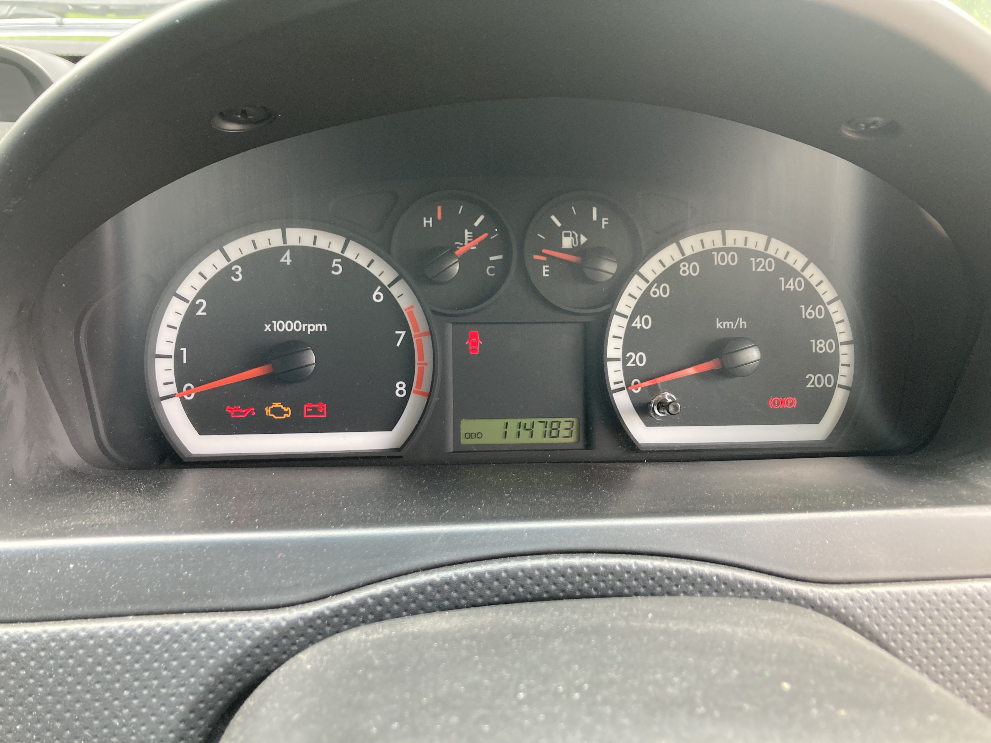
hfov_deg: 63.4
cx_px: 496
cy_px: 372
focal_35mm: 28
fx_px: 802
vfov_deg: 49.7
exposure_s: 1/100
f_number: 1.8
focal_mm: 3.99
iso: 80
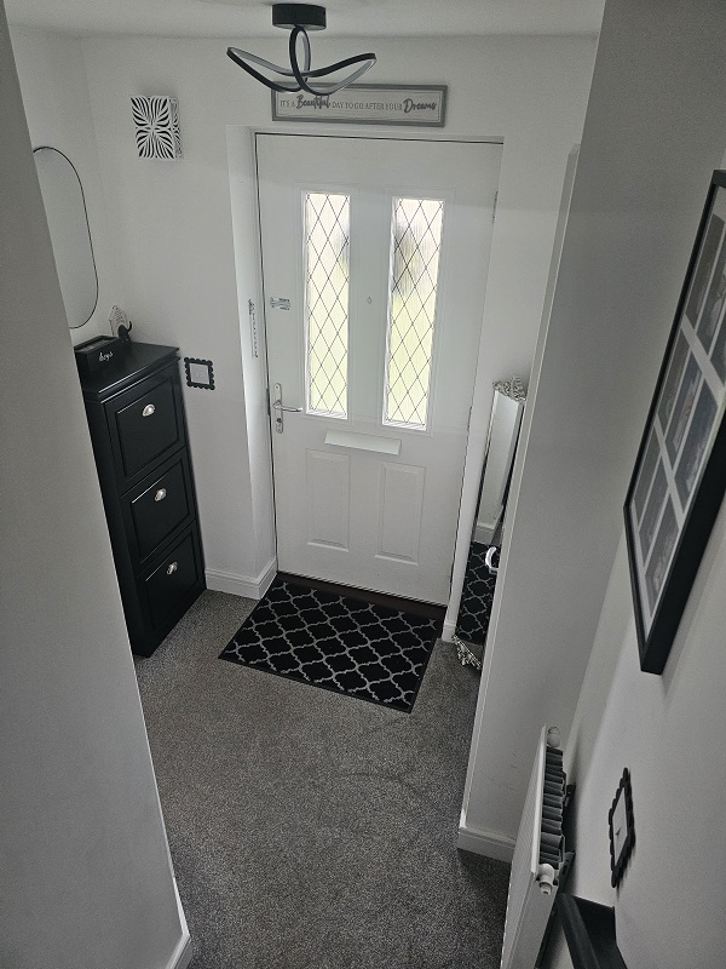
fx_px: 643
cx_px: 363
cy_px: 484
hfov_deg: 58.9
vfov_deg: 73.9
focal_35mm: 23
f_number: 1.7
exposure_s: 1/100
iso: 800
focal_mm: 6.3
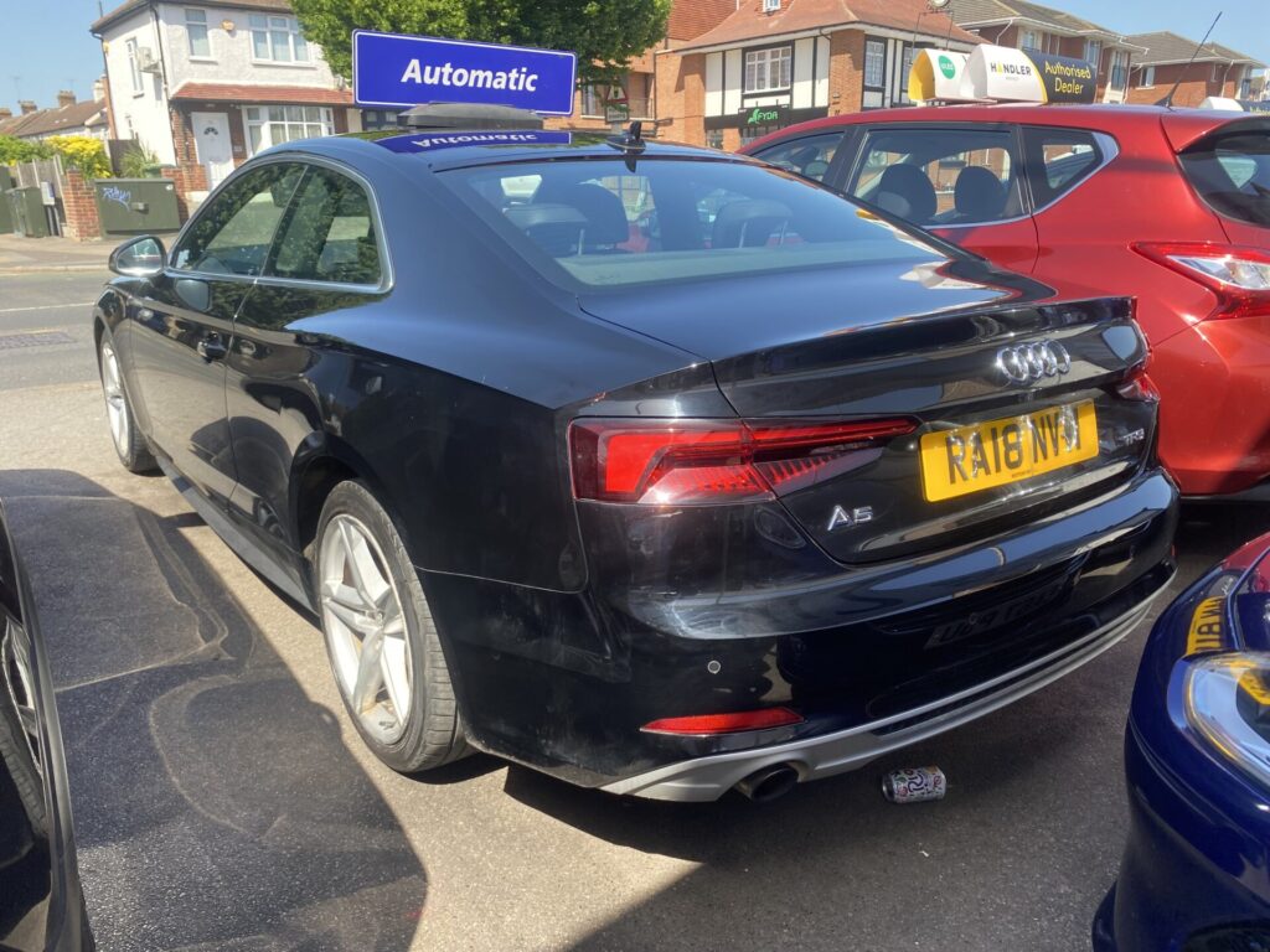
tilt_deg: -17.4
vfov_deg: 53.1
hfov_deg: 67.3
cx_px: 635
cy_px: 476
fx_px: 954
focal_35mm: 26
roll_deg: +1.1
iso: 32
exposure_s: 1/588
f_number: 1.8
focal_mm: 4.25
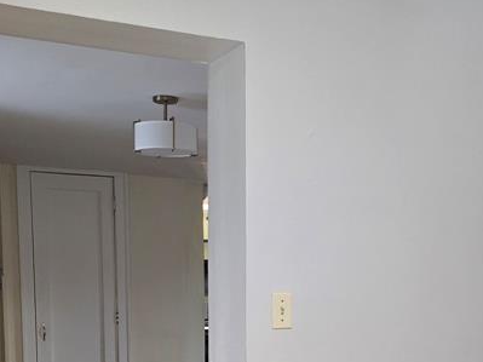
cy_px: 400
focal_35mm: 59
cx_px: 269
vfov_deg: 23.3
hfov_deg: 32.7
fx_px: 823
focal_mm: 6.3
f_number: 1.7
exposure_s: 1/120
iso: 500
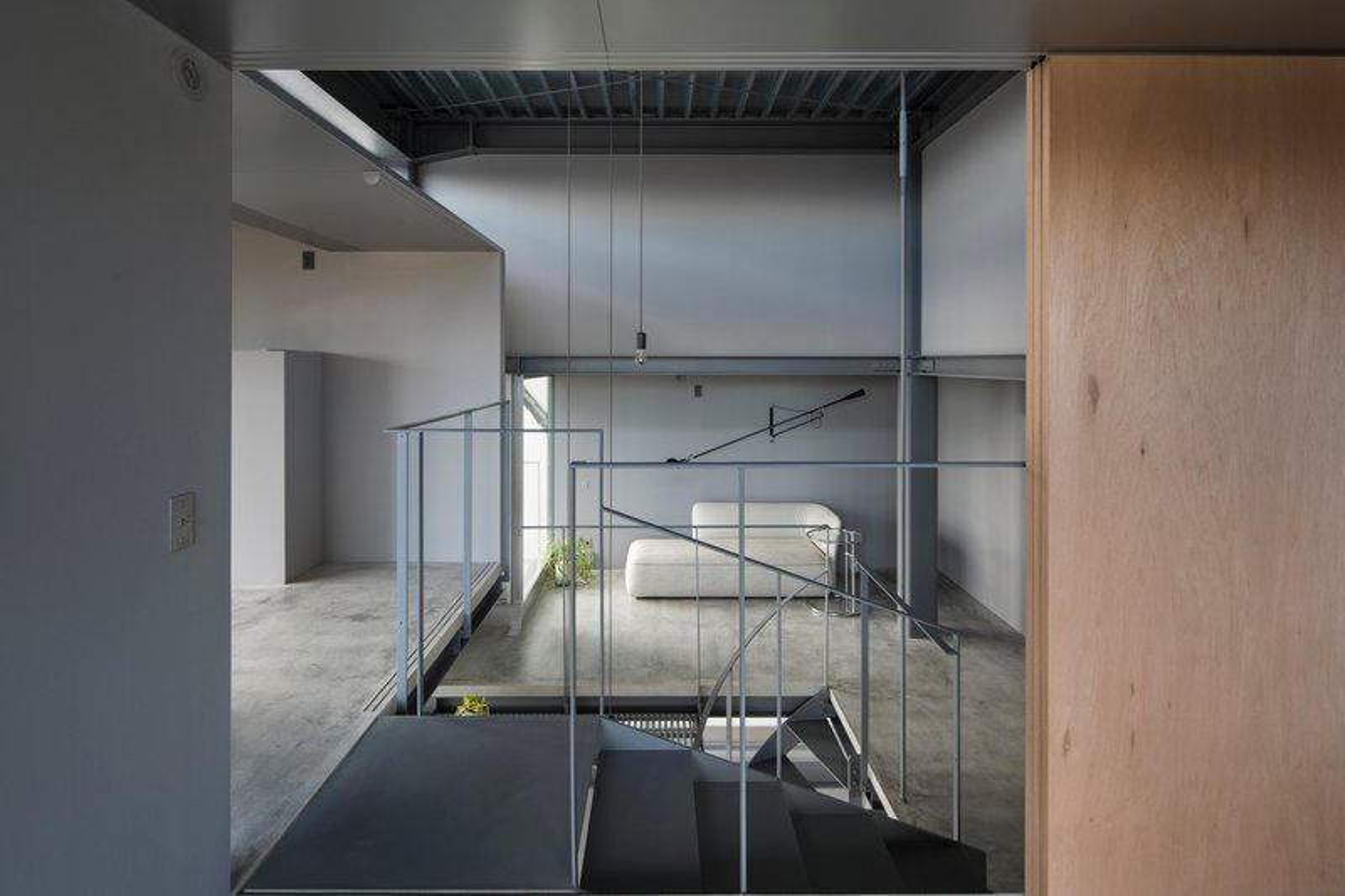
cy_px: 448
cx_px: 672
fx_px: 635
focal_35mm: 17
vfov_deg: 70.4
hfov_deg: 93.3
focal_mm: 17
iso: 400
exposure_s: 1/6
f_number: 10
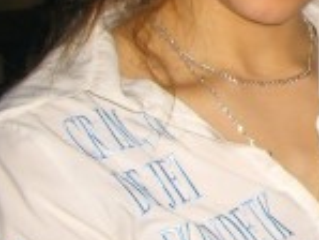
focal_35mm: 153
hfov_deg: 12.2
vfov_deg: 9.7
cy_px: 30
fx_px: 1411
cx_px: 495
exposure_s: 1/60
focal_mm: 7.9
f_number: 2.8
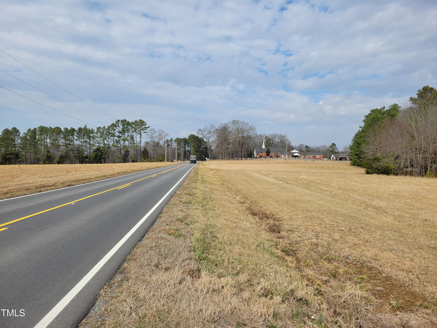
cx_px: 218
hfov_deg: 67.3
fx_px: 328
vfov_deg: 53.1
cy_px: 164
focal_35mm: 26
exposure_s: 1/2524
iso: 40
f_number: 1.8
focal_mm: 5.4
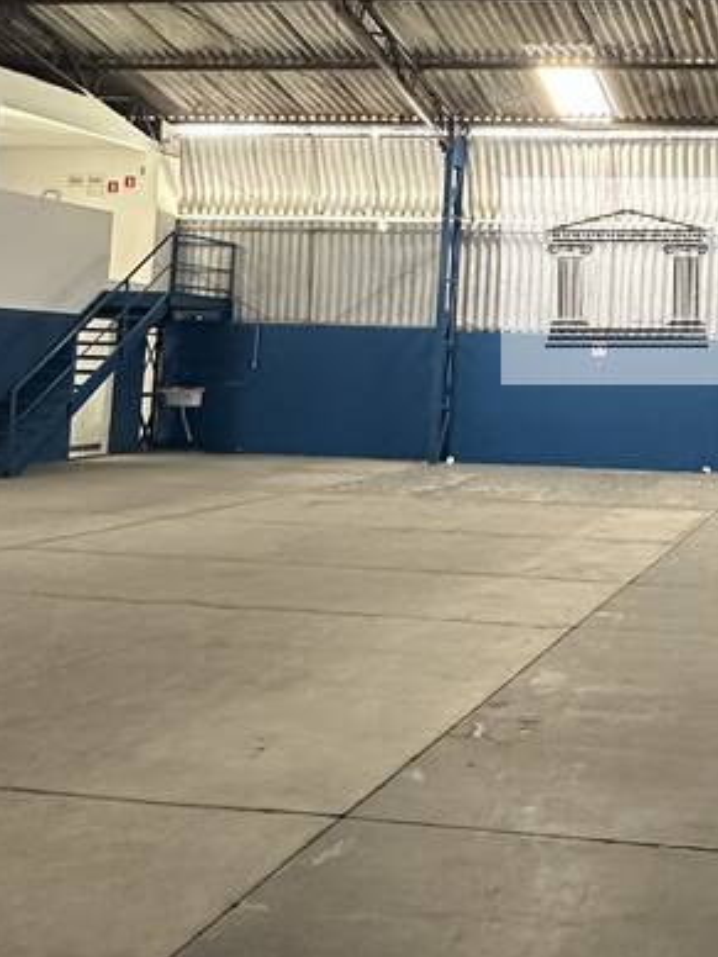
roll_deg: -2.3
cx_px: 750
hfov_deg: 33.1
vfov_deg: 46.7
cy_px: 284
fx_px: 1079
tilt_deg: +2.3
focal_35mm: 39
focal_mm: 2.22
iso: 320
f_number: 2.2
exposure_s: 1/99
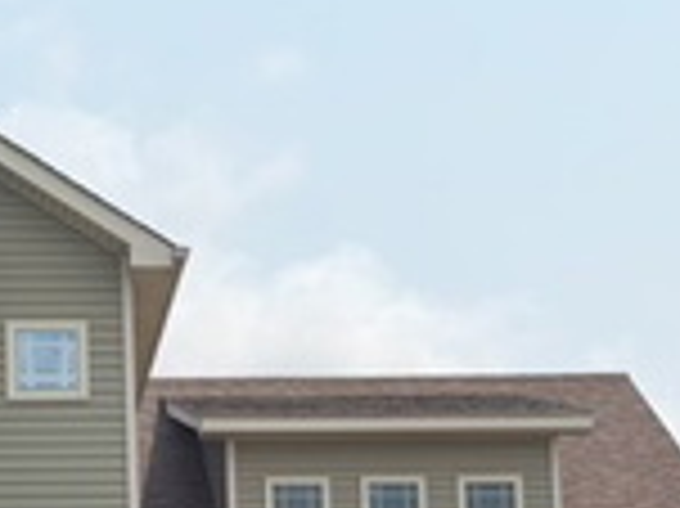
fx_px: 2493
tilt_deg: +9.9
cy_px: 598
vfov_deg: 11.4
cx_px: 23
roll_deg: +1.1
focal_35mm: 127
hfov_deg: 15.3
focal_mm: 6.76
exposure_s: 1/6024
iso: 64
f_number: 1.78
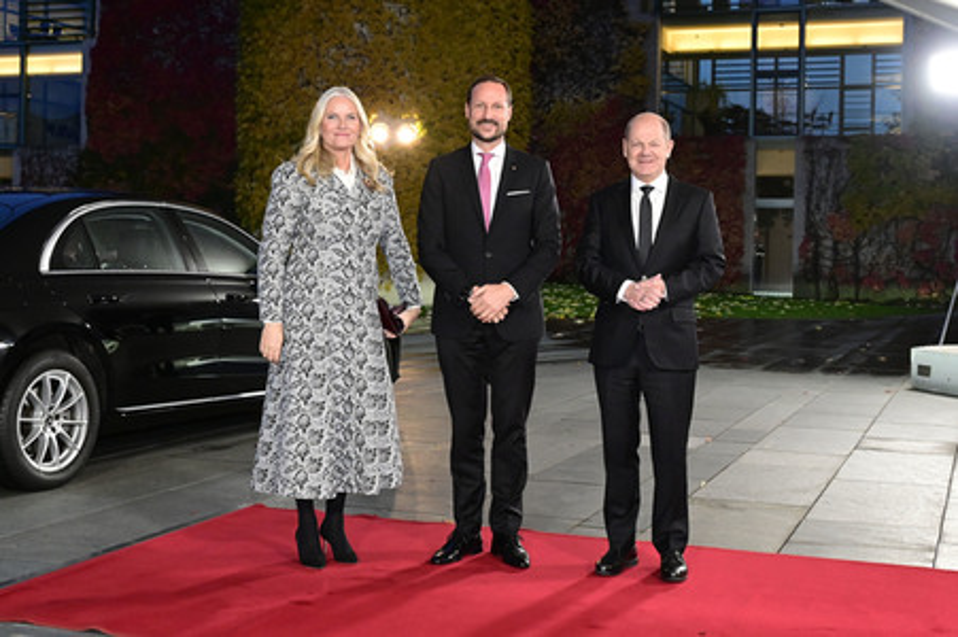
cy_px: 318
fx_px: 984
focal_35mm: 37
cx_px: 479
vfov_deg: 35.9
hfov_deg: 51.9
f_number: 5
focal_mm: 37
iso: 5000
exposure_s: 1/160
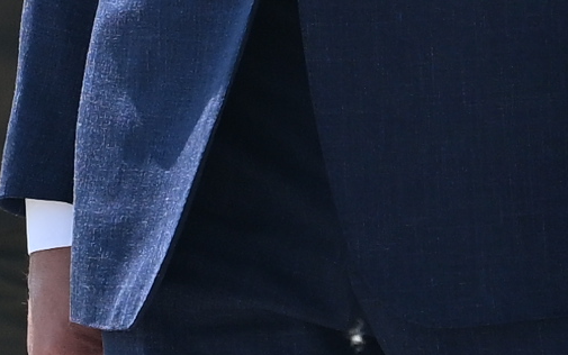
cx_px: 515
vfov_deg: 0.6
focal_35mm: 2131
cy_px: -306
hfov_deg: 1.0
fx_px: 32999
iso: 200
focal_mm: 175
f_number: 4
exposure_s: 1/2000
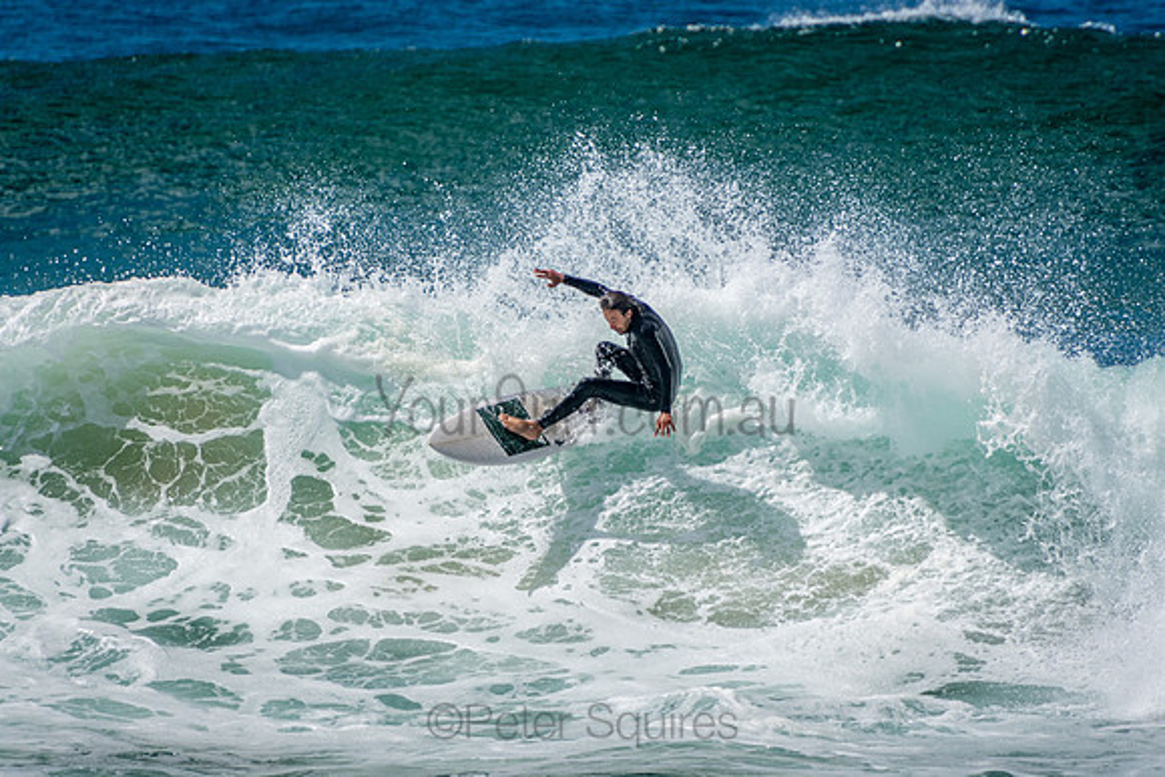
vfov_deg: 2.3
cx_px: 582
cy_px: 388
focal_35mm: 600
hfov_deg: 3.4
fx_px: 19420
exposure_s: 1/2000
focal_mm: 400
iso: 220
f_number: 5.6
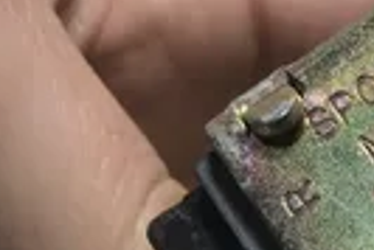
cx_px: 484
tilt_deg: -36.6
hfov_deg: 19.4
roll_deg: -8.5
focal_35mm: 97
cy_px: 343
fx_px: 1009
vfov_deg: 13.5
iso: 32
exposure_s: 1/120
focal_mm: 3.3
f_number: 2.4
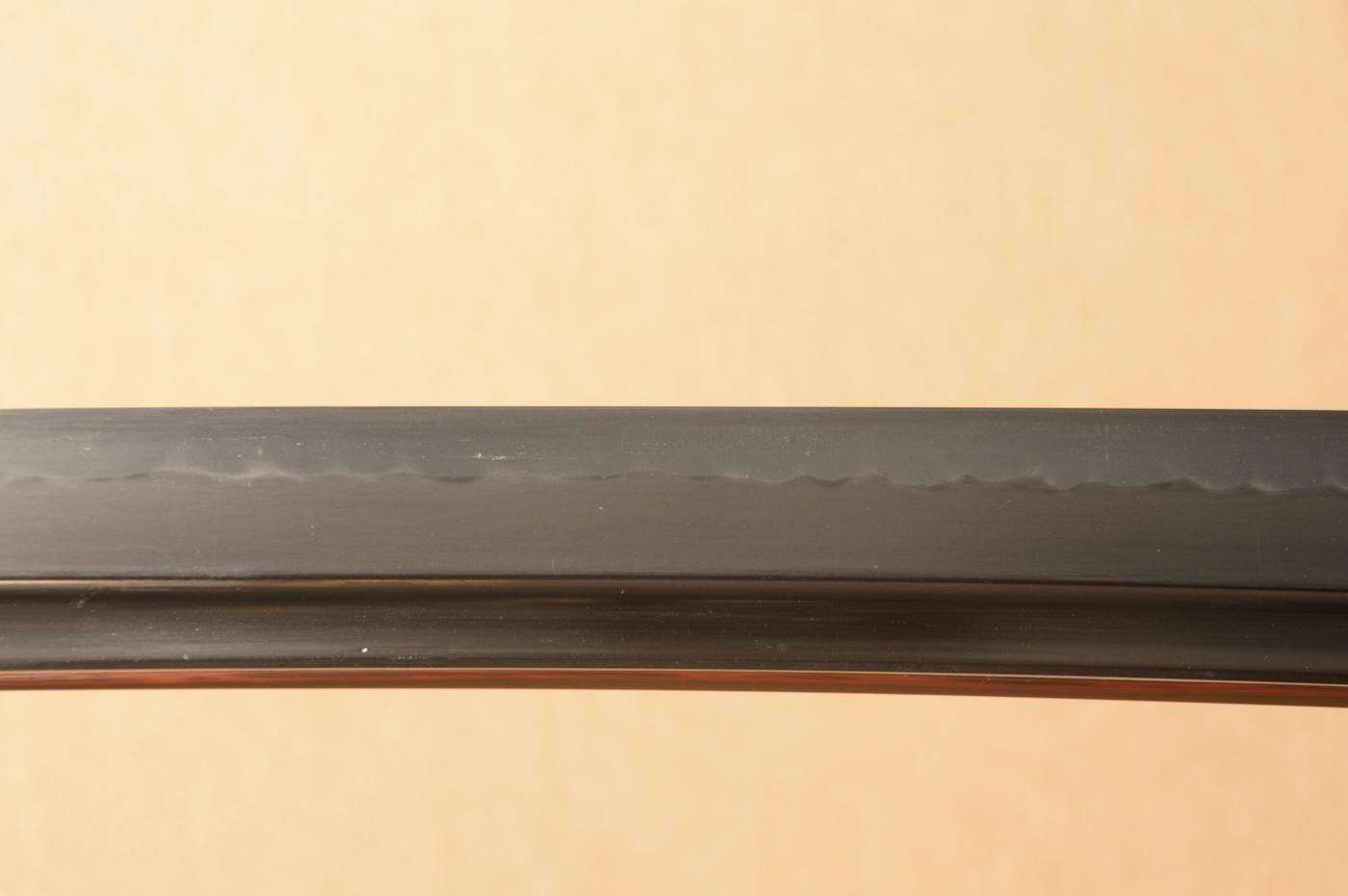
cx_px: 674
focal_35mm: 150
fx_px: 5612
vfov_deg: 9.1
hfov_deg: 13.7
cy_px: 448
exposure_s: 1/1.6
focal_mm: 100
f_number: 11
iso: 400
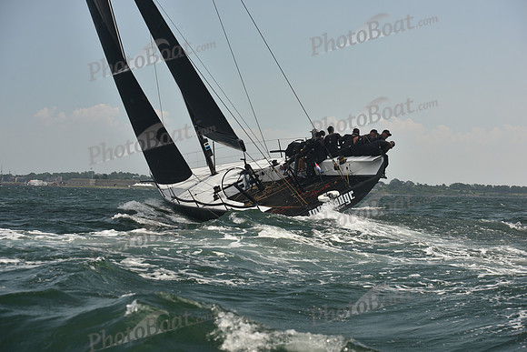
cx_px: 264
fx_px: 1025
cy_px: 176
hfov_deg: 28.8
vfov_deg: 19.5
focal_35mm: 70
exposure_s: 1/640
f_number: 6.3
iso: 250
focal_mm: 70
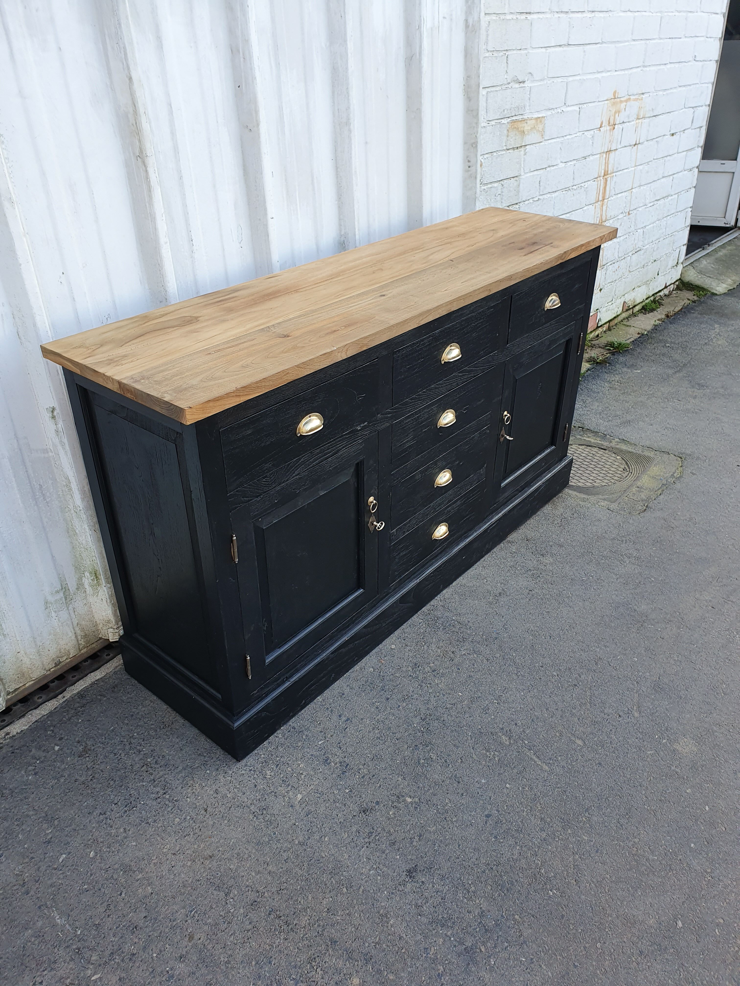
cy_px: 493
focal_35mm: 26
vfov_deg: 67.3
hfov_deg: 53.1
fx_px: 741
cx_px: 370
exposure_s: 1/141
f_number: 2.4
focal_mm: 4.32
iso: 50
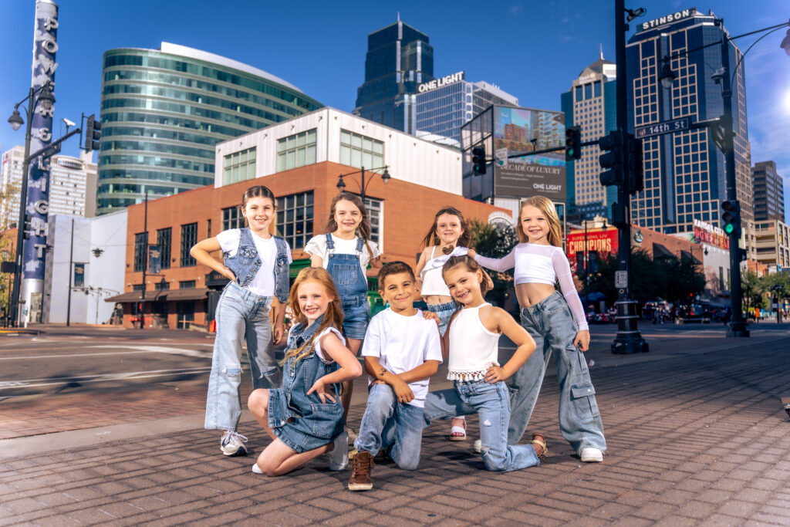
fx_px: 614
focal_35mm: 28
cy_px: 264
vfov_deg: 46.4
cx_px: 395
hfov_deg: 65.5
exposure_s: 1/1600
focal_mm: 28
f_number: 2.8
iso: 50
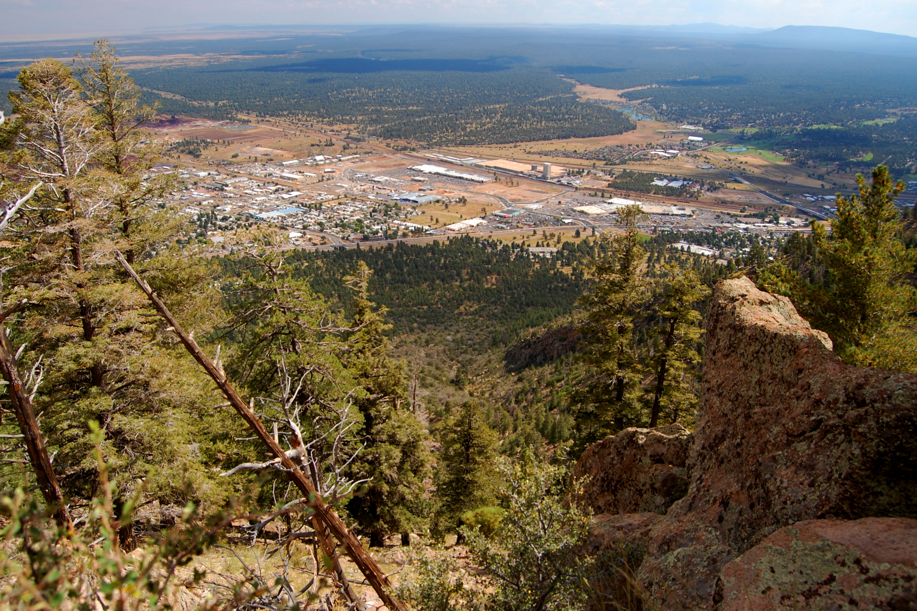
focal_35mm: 27
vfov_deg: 47.9
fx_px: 688
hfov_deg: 67.4
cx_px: 458
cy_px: 306
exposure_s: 1/125
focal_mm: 18
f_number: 6.3
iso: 200
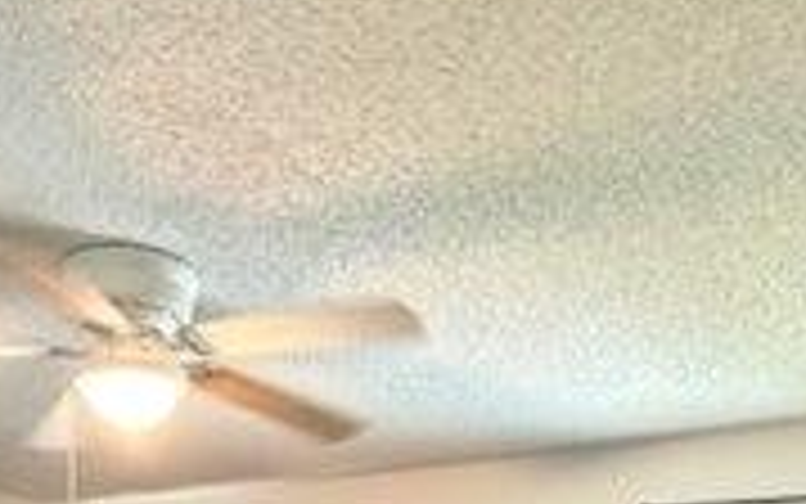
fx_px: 1165
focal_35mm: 53
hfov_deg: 38.0
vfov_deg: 20.3
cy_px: 796
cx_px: 320
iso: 1250
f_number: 2.2
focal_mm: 2.22
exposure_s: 1/40
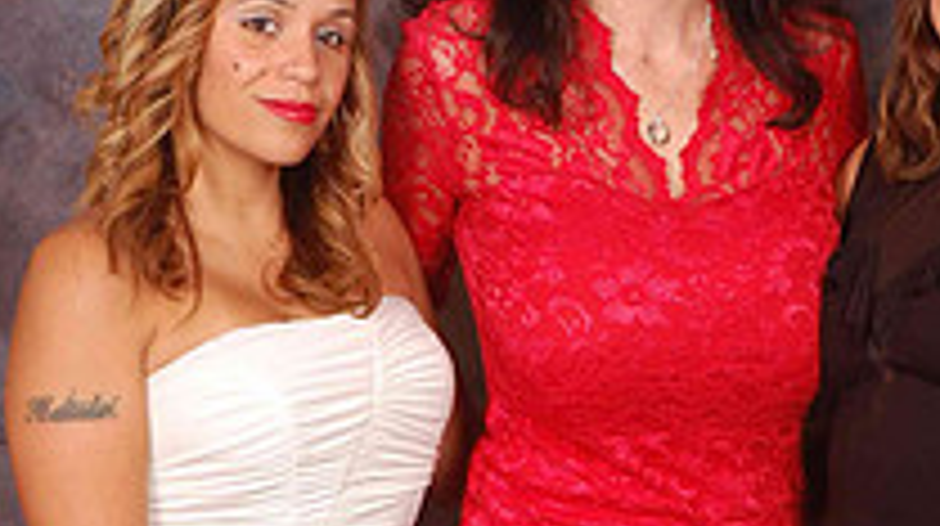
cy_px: 530
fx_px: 3710
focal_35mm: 149
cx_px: 623
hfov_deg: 14.4
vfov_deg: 8.1
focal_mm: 44
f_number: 10
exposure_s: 1/125
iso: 200
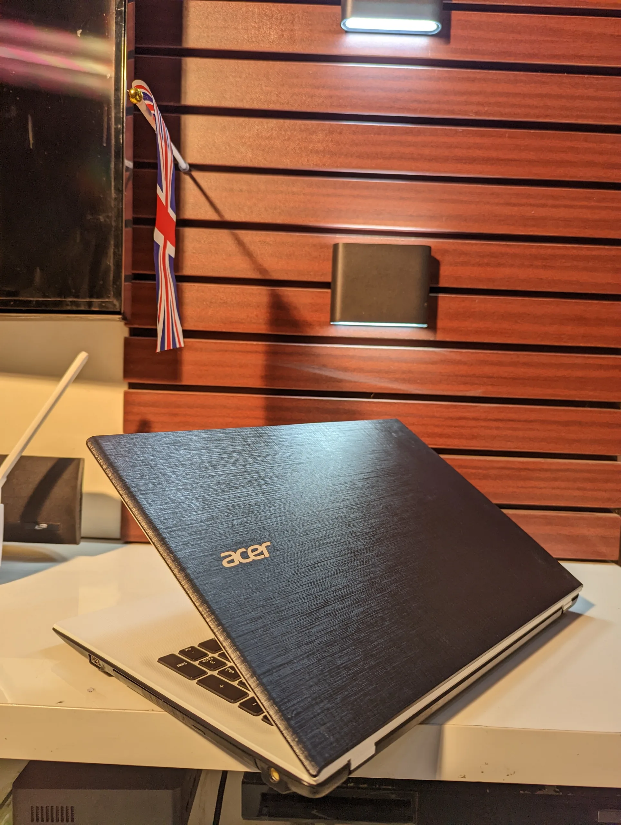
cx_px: 310
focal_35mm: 24
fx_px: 573
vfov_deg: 71.5
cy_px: 412
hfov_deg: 56.9
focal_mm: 6.81
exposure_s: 1/100
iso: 59
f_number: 1.85
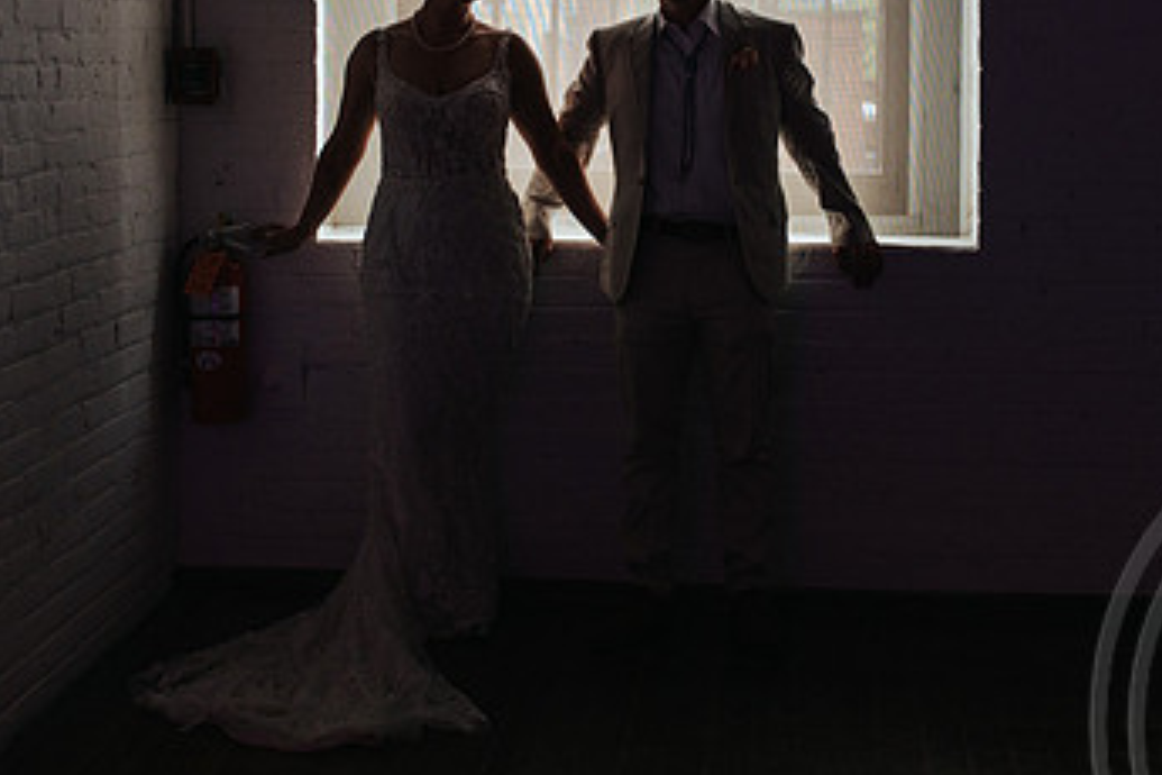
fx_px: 2001
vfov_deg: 21.6
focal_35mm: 62
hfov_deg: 32.4
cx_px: 612
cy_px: 139
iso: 1000
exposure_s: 1/250
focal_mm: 35
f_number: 2.8
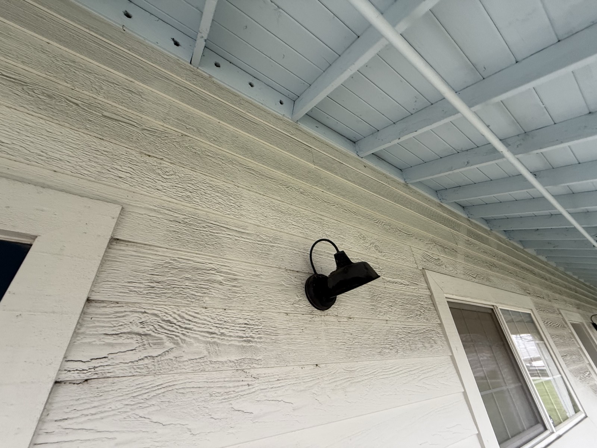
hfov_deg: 102.1
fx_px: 241
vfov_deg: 85.7
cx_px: 298
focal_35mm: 14
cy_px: 224
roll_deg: +2.9
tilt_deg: +28.5
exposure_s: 1/99
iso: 250
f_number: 2.2
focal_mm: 2.22
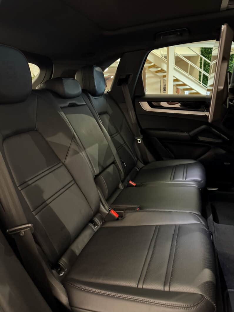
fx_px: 216
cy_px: 156
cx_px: 117
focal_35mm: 24
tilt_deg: -15.8
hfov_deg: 56.8
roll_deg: +1.2
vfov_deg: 71.6
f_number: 1.78
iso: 1250
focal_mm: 6.76
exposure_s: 1/28
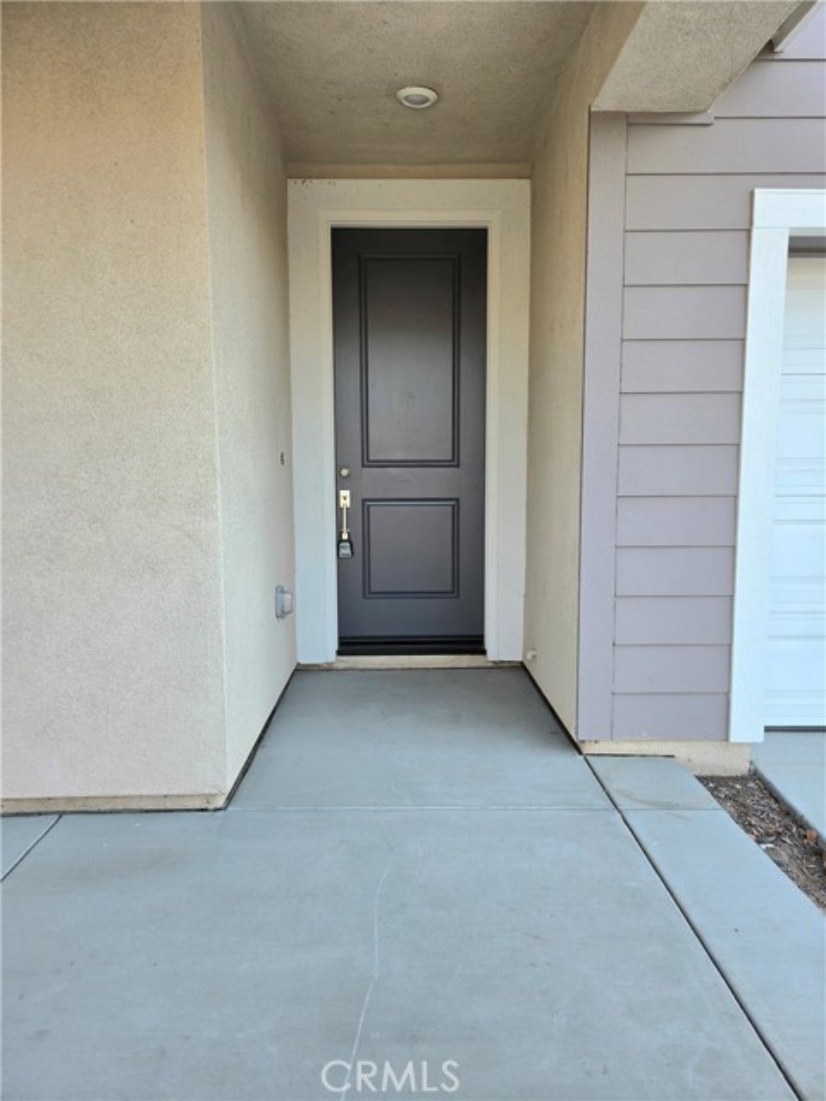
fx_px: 732
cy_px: 550
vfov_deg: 73.9
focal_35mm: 23
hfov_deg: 58.9
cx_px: 413
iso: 40
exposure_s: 1/182
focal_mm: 5.4
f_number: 1.8
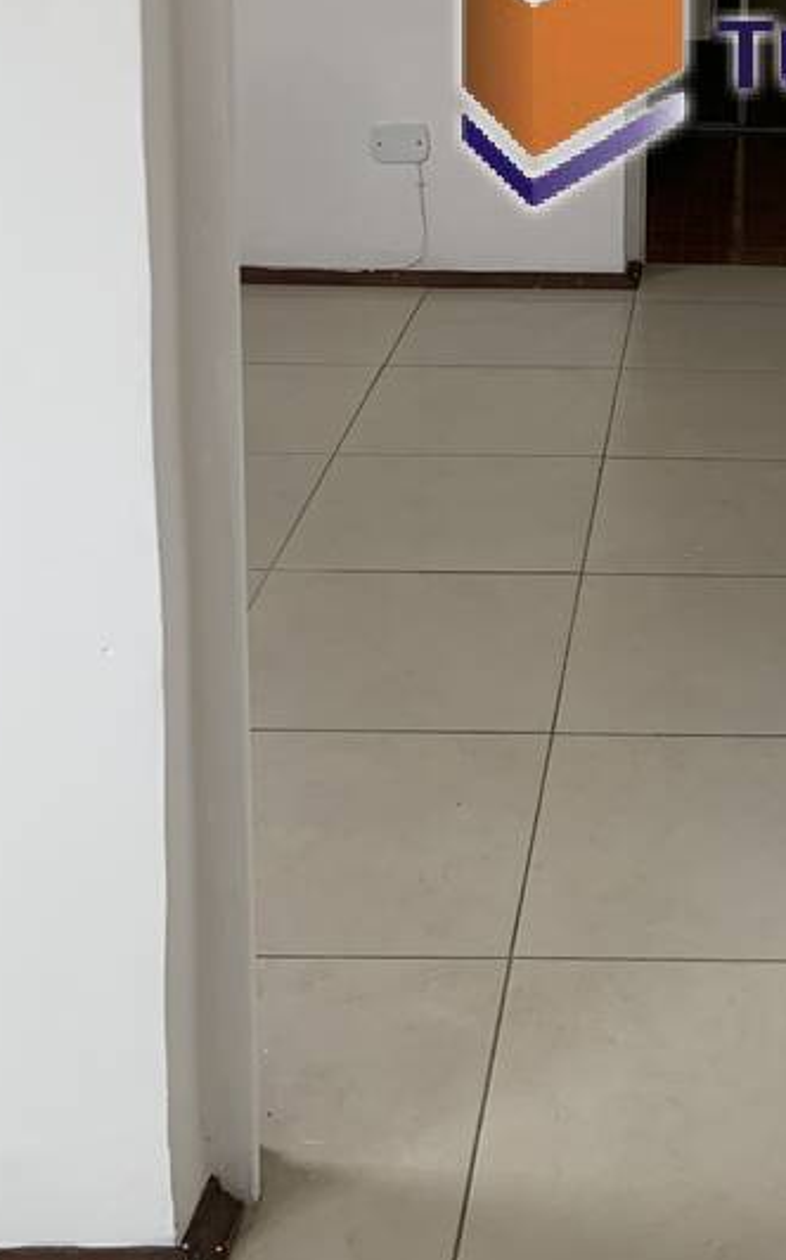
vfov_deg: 33.7
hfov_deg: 22.1
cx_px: 810
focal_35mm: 56
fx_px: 1921
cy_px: 54
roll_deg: -0.4
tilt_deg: -8.1
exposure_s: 1/121
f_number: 1.8
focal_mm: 4.25
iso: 64
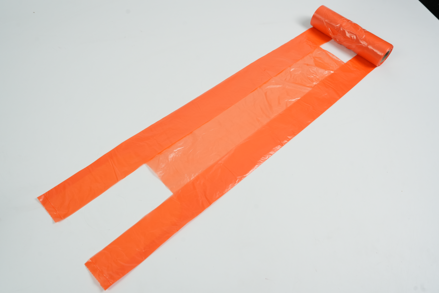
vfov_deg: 43.6
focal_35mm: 30
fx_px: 366
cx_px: 220
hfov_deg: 61.9
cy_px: 146
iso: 1600
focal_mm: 30
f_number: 8
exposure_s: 1/400
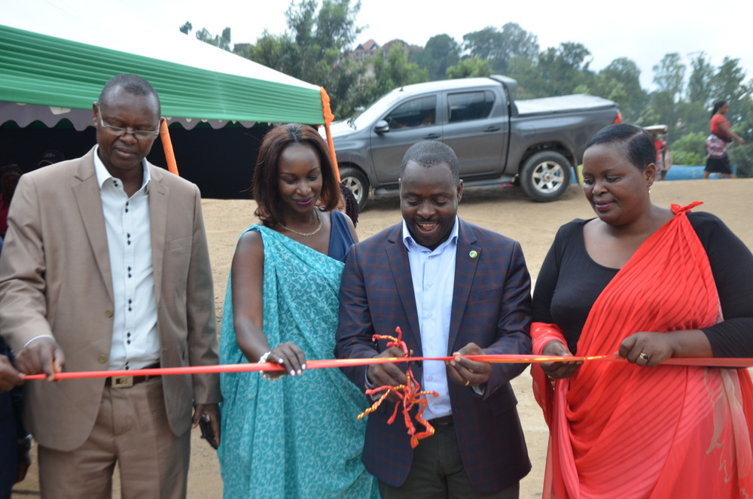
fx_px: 877
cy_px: 250
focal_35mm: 42
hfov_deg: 46.5
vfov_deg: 31.8
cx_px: 376
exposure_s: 1/100
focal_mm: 28
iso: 400
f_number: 5
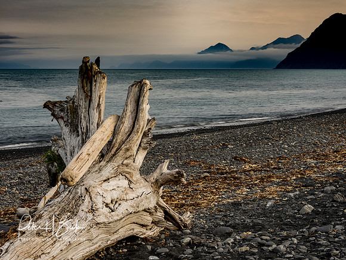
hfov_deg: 27.4
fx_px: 709
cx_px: 173
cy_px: 130
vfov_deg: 20.7
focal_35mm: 71
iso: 160
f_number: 5.6
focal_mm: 35
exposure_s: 1/250
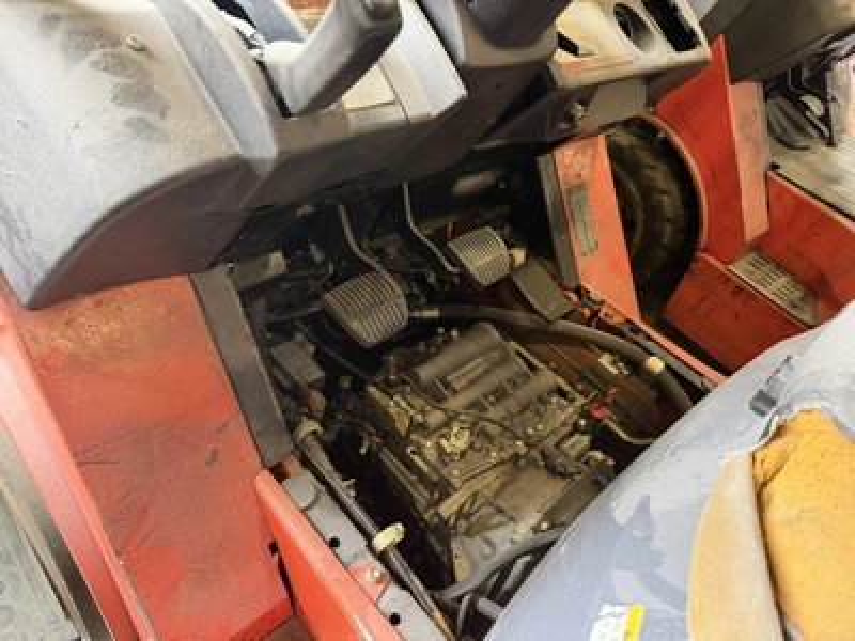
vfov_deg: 56.8
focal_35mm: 24
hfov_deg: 71.6
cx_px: 428
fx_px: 593
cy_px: 320
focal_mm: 6.76
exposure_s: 1/60
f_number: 1.78
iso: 400
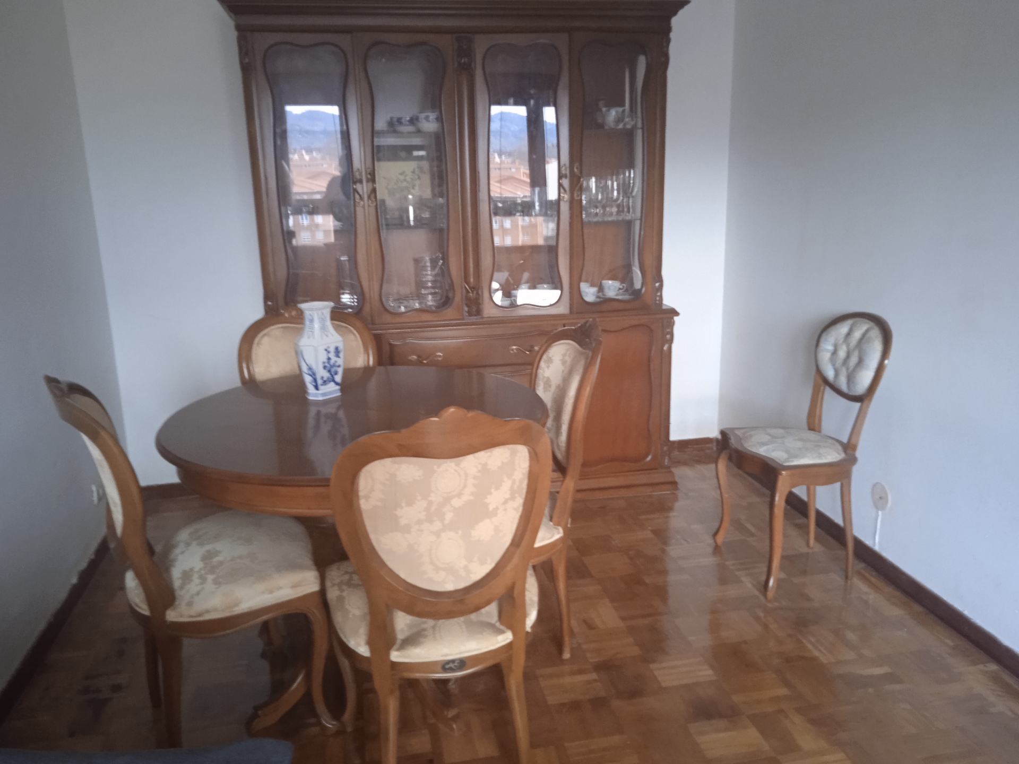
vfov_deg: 49.7
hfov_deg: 63.4
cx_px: 510
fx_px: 824
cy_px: 382
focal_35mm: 28
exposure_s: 1/25
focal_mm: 3.43
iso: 545
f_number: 2.2
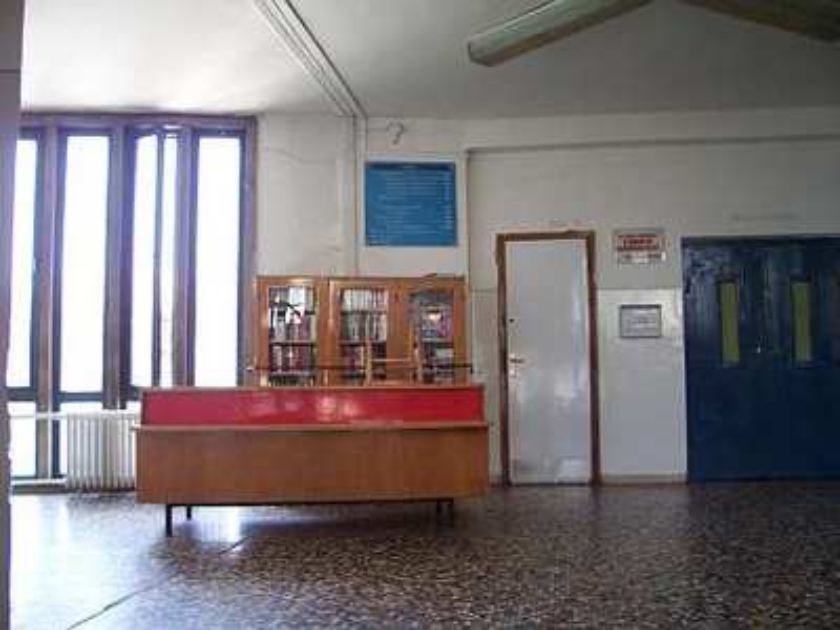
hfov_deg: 54.0
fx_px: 825
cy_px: 315
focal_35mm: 34
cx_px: 420
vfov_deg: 41.8
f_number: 2.7
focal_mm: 5.6
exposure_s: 1/30
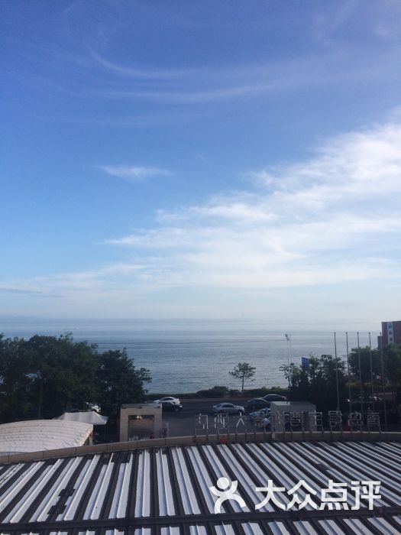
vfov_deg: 61.7
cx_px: 200
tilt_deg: +7.7
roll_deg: +0.1
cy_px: 268
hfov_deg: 48.2
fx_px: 448
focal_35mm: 29
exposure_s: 1/1953
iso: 32
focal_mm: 4.15
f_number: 2.2
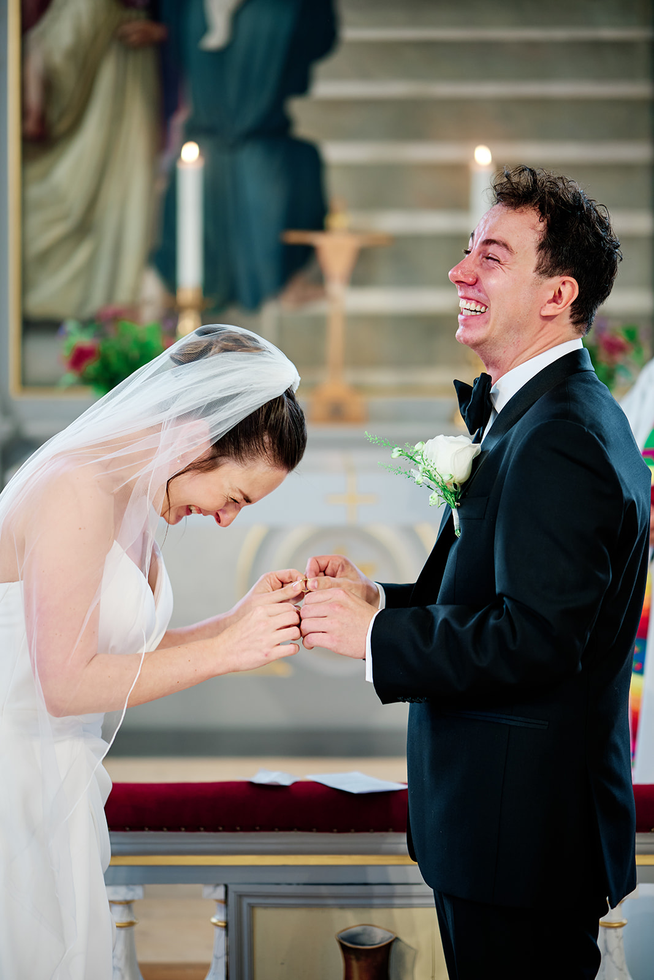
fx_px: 2288
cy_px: 490
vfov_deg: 24.2
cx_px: 327
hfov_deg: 16.3
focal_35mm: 84
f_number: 1.2
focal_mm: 56
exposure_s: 1/100
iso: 160
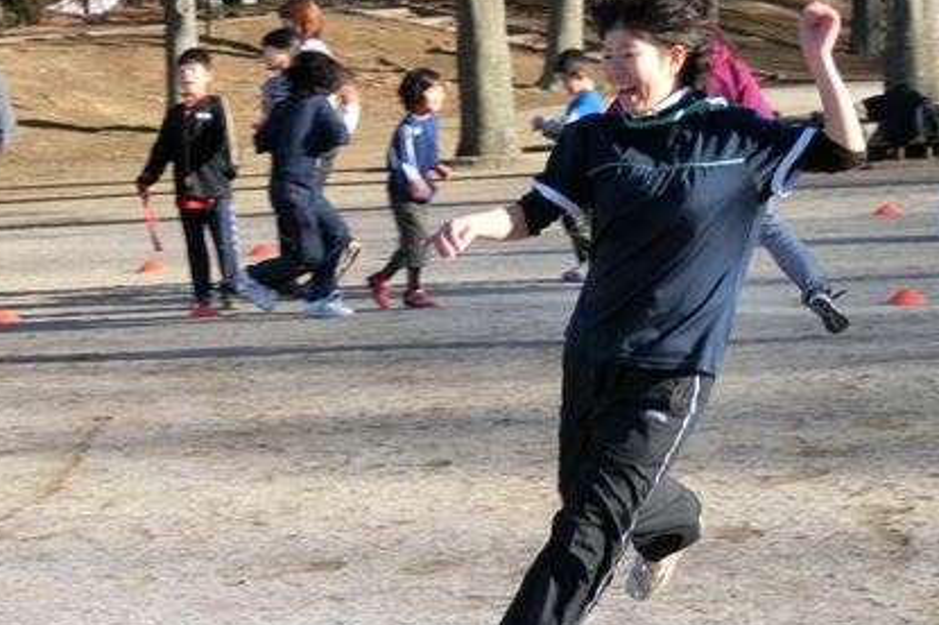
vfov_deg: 9.9
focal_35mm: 138
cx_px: 457
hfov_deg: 14.9
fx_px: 3597
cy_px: 264
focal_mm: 19.54
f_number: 5.4
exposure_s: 1/160
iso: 80
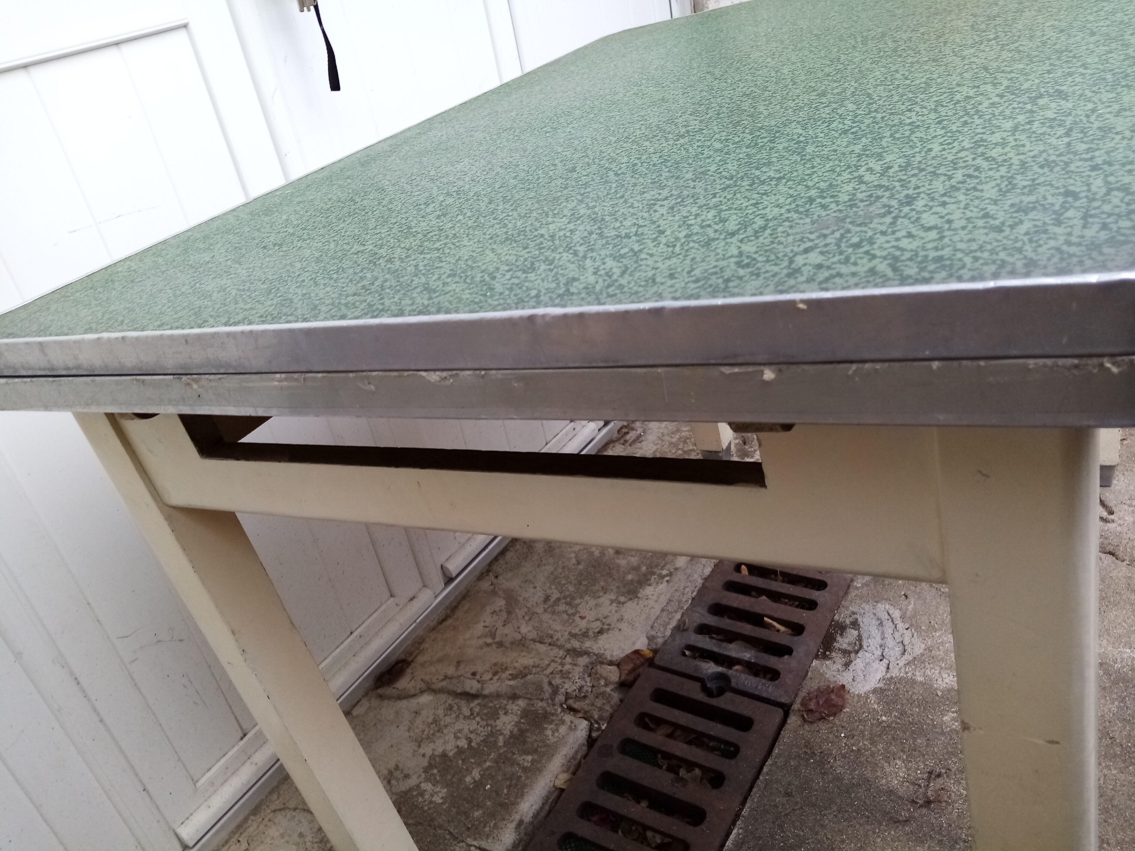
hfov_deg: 67.3
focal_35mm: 26
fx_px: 852
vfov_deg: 53.1
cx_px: 568
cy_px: 426
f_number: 1.8
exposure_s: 1/119
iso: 107
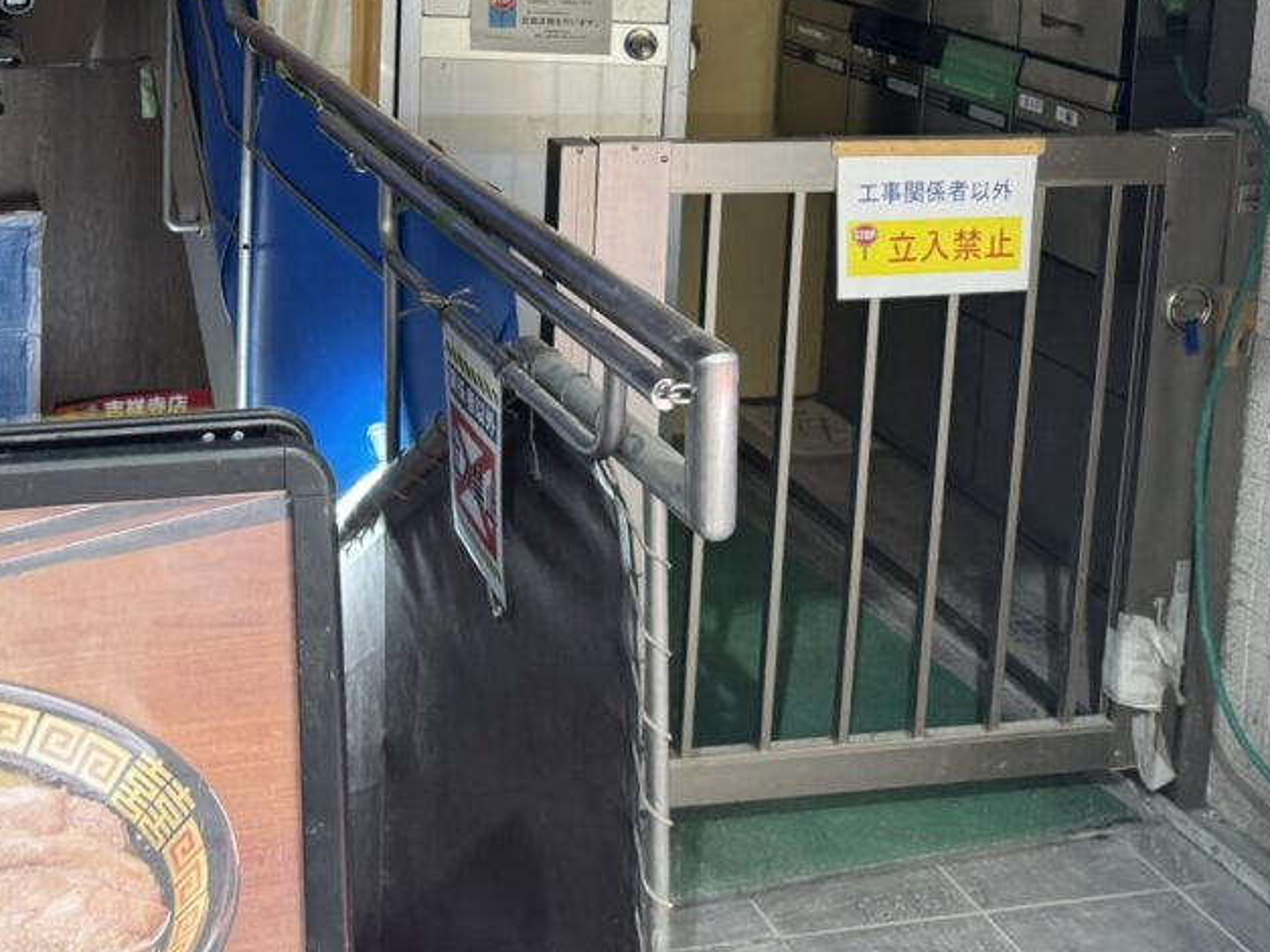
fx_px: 1797
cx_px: 196
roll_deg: -2.7
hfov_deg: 37.1
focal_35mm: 49
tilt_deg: -6.0
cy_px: -14
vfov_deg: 27.8
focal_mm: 6.76
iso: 200
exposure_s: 1/50
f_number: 1.78
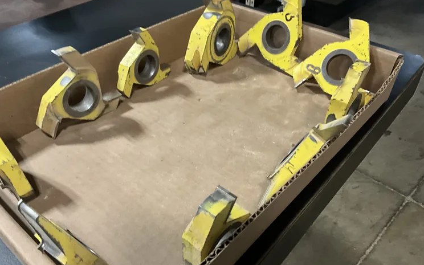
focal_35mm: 31
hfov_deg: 61.2
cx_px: 213
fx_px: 358
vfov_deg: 40.4
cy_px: 158
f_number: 1.8
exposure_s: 1/40
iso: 320
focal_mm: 3
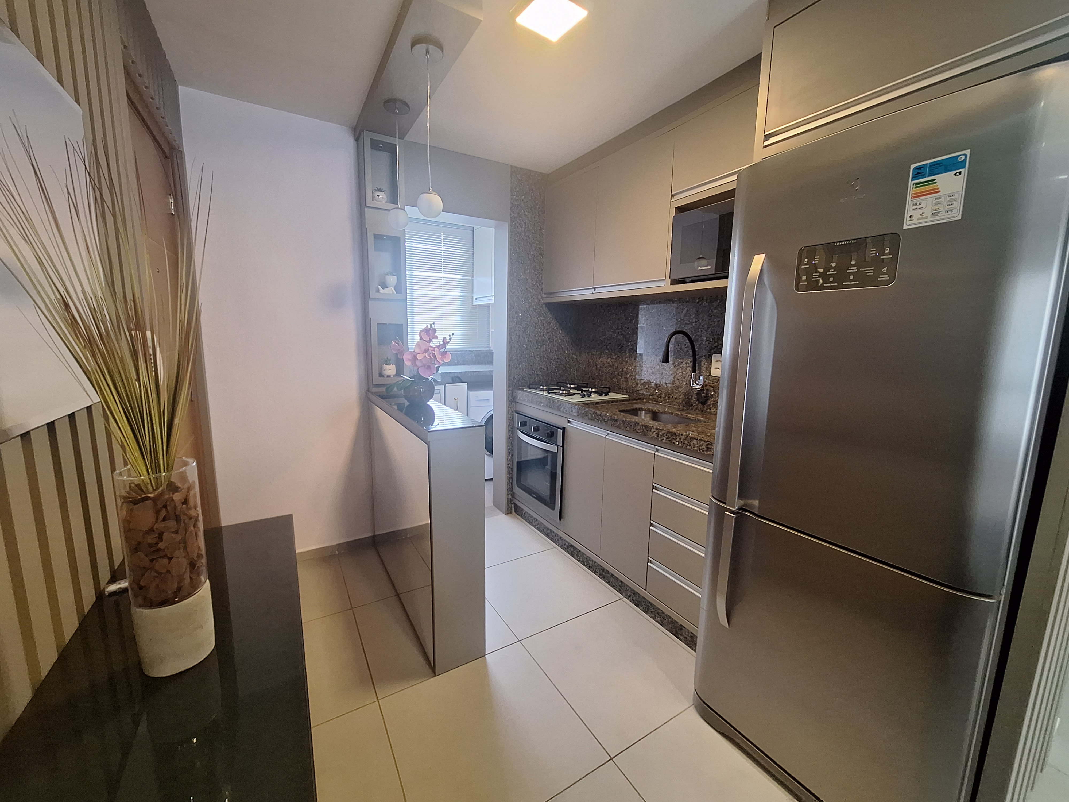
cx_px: 534
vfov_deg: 89.9
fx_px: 401
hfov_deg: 106.2
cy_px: 401
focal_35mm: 13
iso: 200
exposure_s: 1/40
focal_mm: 1.74
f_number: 2.2
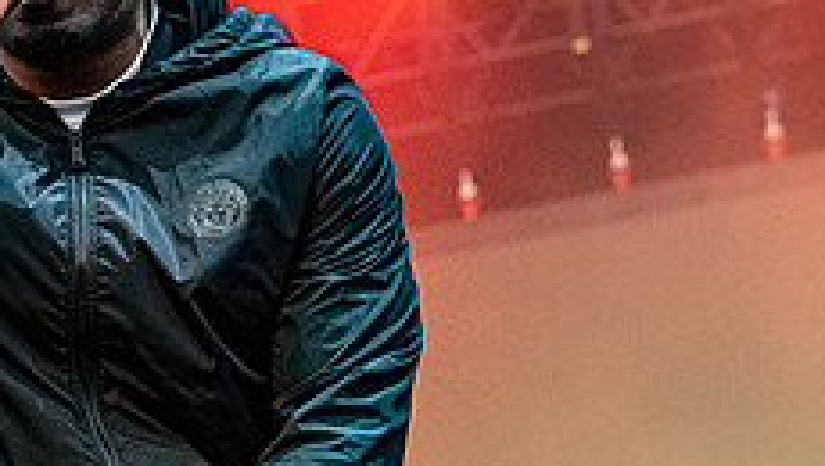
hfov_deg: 8.6
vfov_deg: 4.9
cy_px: 273
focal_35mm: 249
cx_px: -4
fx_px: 5453
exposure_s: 1/640
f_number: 5
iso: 1400
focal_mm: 85
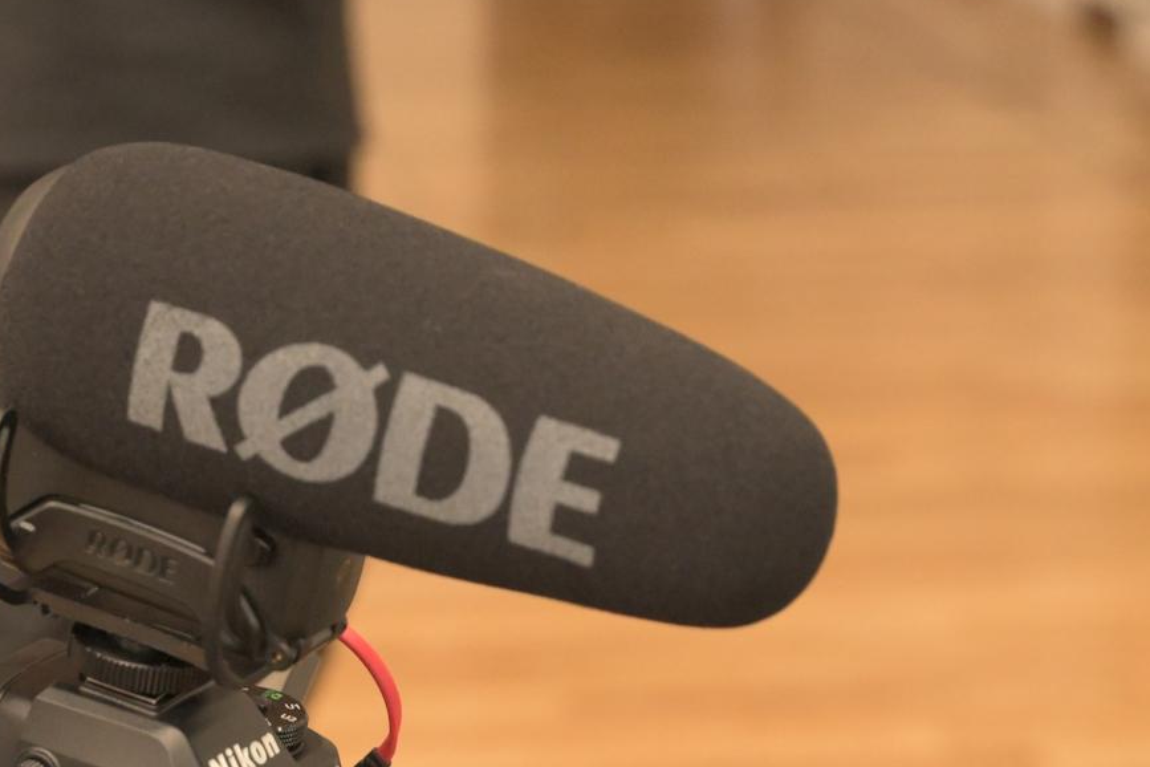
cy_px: 669
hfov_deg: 16.3
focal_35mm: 124
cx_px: 74
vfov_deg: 11.0
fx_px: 3961
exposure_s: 1/200
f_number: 4
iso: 5000
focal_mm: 42
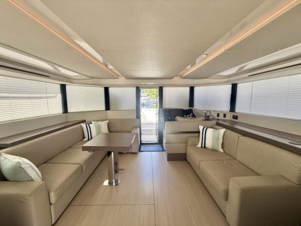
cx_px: 150
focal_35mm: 14
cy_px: 113
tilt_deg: -6.2
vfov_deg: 85.7
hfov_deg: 102.1
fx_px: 122
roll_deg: -0.2
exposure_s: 1/329
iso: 64
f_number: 2.2
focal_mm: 2.22
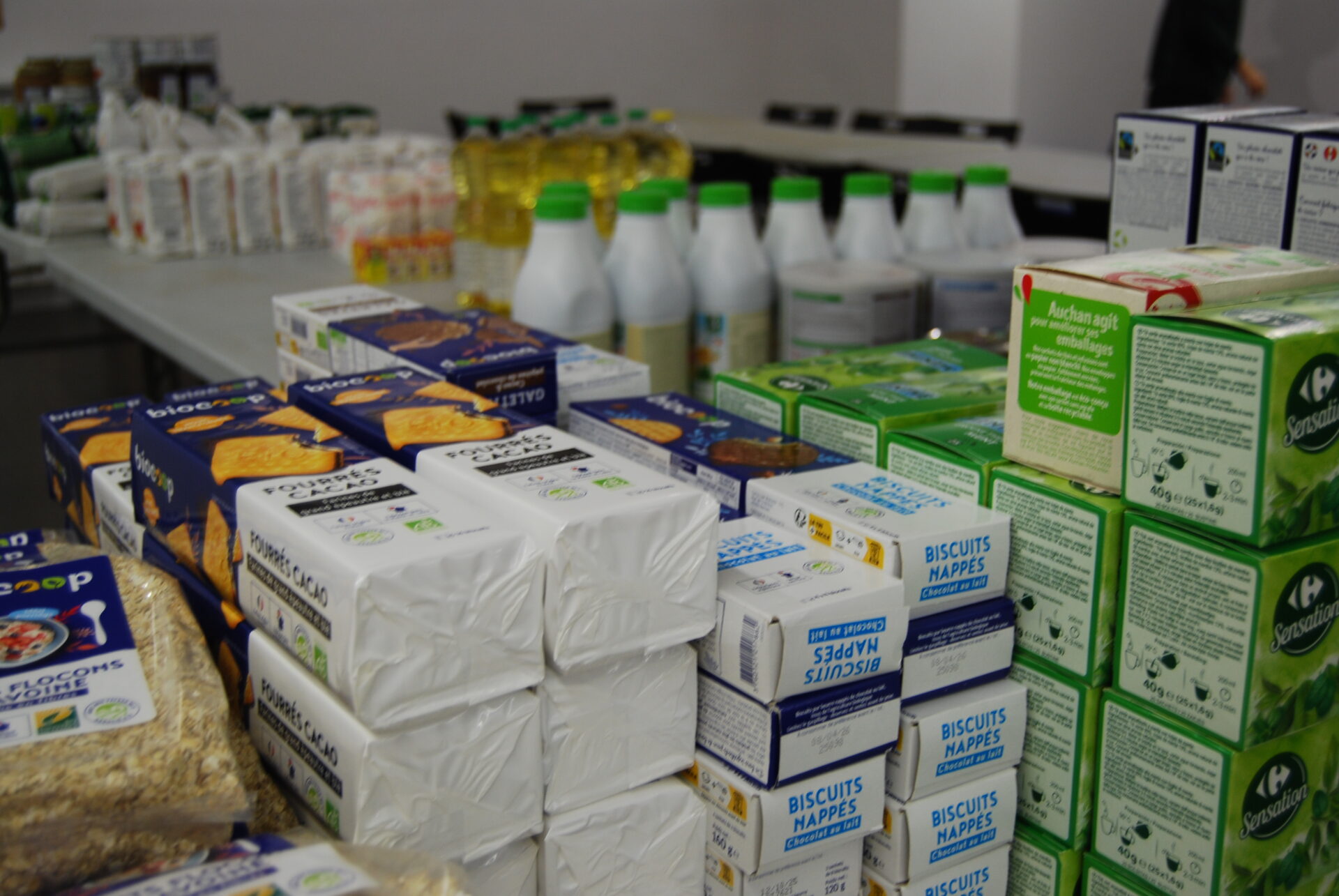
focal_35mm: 39
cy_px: 448
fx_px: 1452
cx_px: 670
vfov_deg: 34.3
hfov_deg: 49.5
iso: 200
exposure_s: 1/40
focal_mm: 26
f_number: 4.2
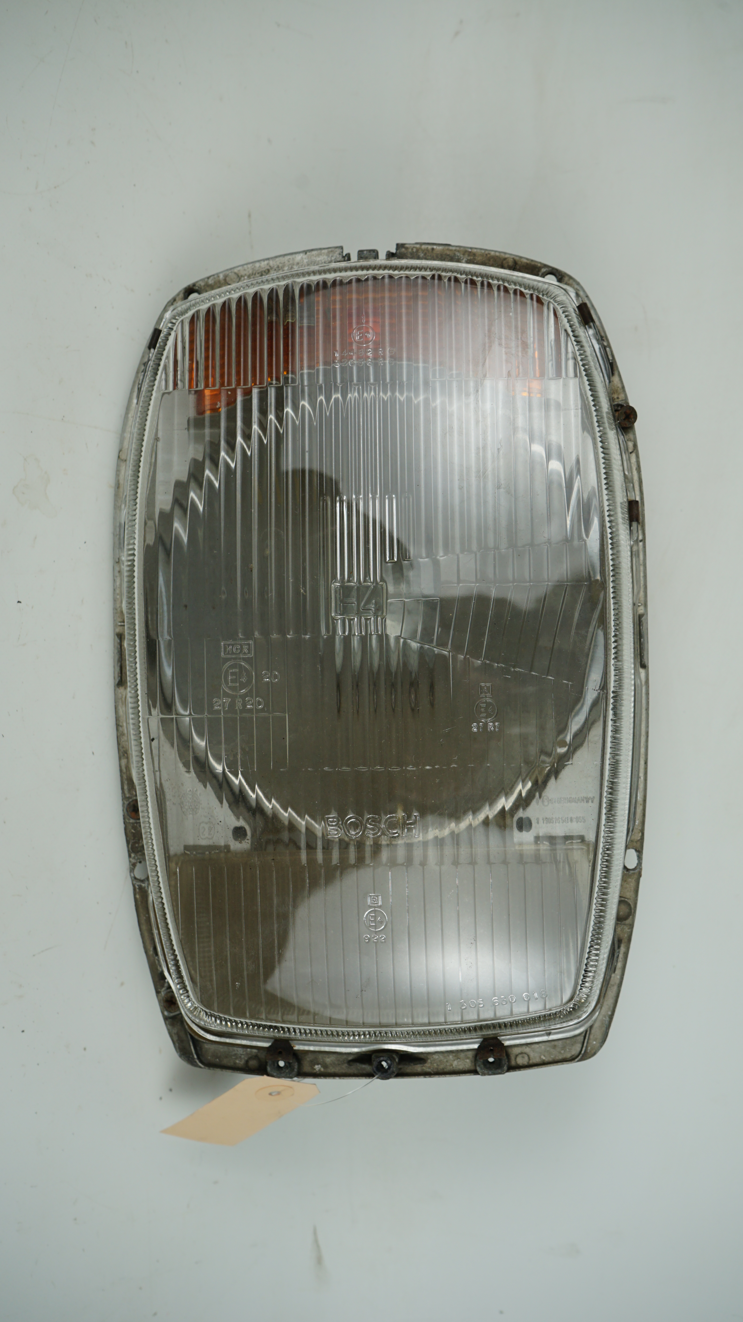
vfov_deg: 48.4
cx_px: 390
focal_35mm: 42
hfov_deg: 28.3
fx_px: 1471
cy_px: 661
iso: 200
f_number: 7.1
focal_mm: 40
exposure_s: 1/200
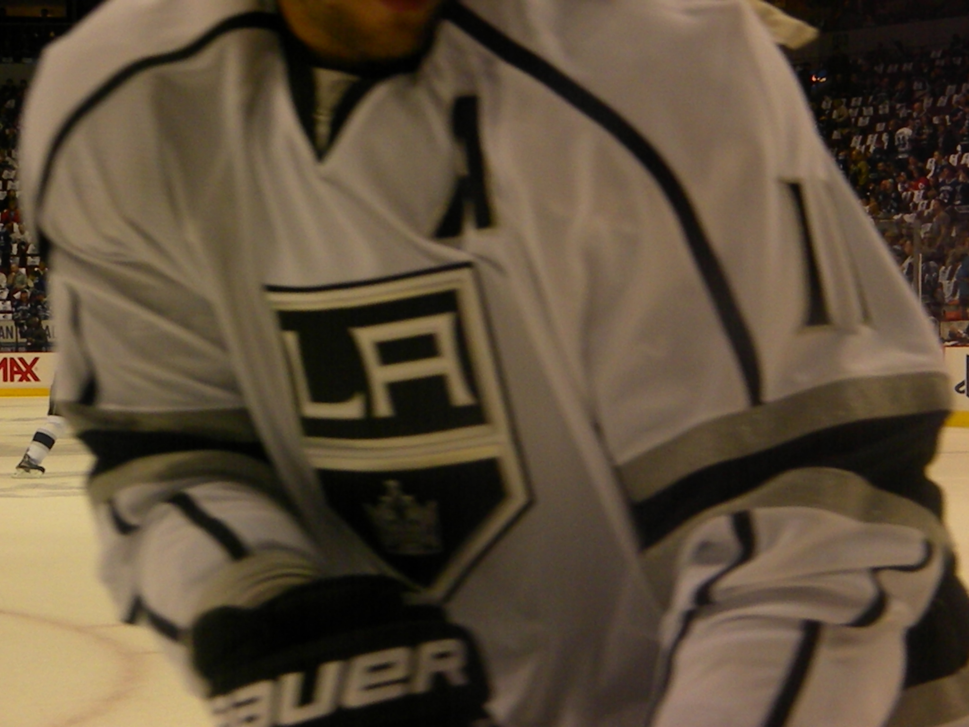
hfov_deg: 23.6
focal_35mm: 83
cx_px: 484
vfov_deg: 17.8
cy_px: 364
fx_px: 2323
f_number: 4.5
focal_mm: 15.1
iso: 720
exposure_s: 1/507
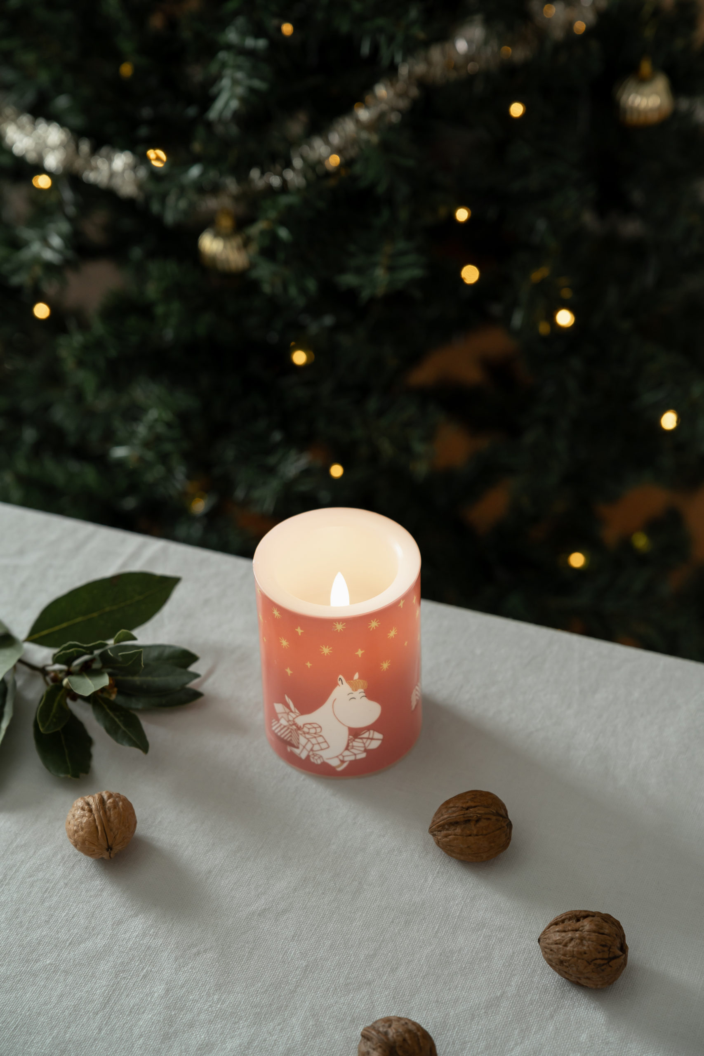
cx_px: 352
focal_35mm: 69
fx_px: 2024
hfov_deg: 19.7
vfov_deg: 29.2
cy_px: 528
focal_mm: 69
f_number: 5.6
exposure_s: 1/60
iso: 400
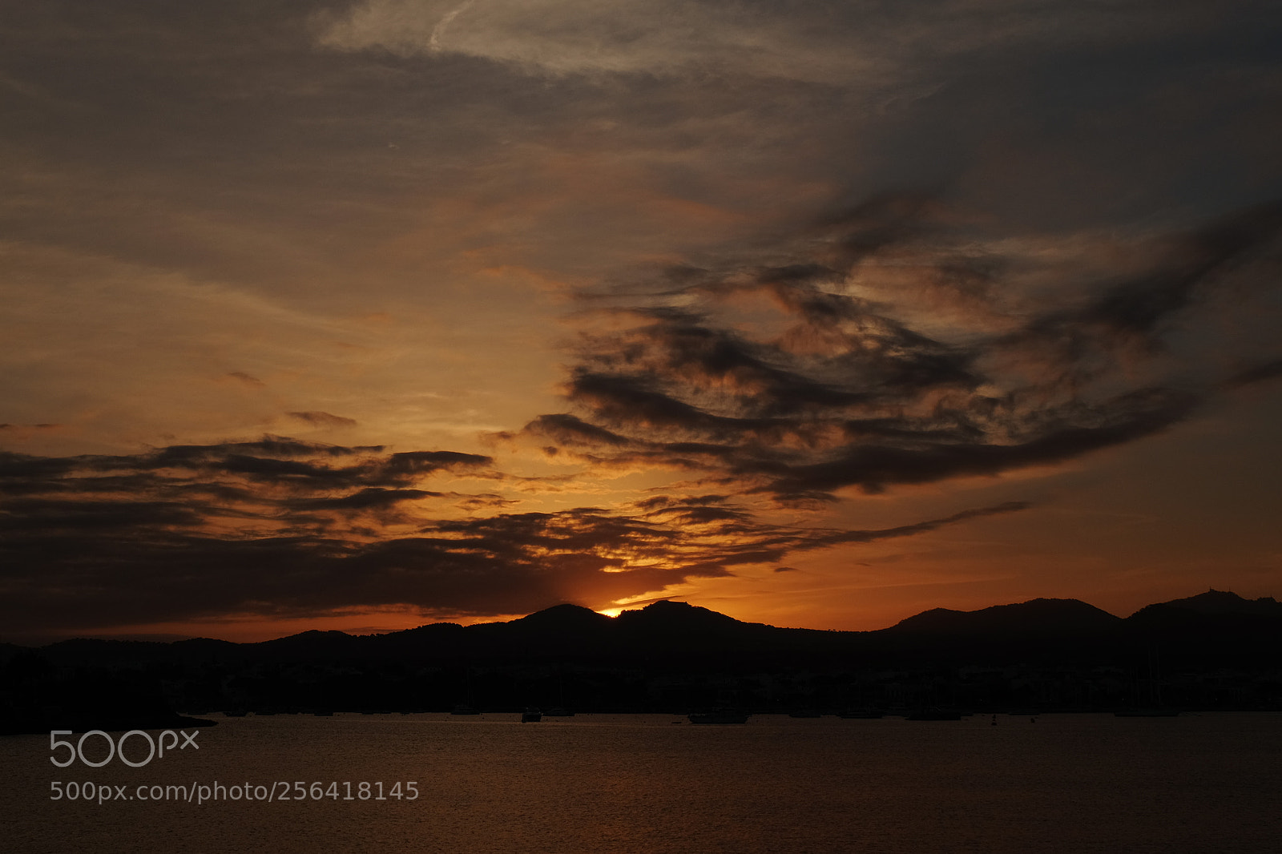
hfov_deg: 40.4
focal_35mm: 49
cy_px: 427
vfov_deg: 27.5
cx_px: 641
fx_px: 1744
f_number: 13
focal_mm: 32.5
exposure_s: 1/400
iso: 200
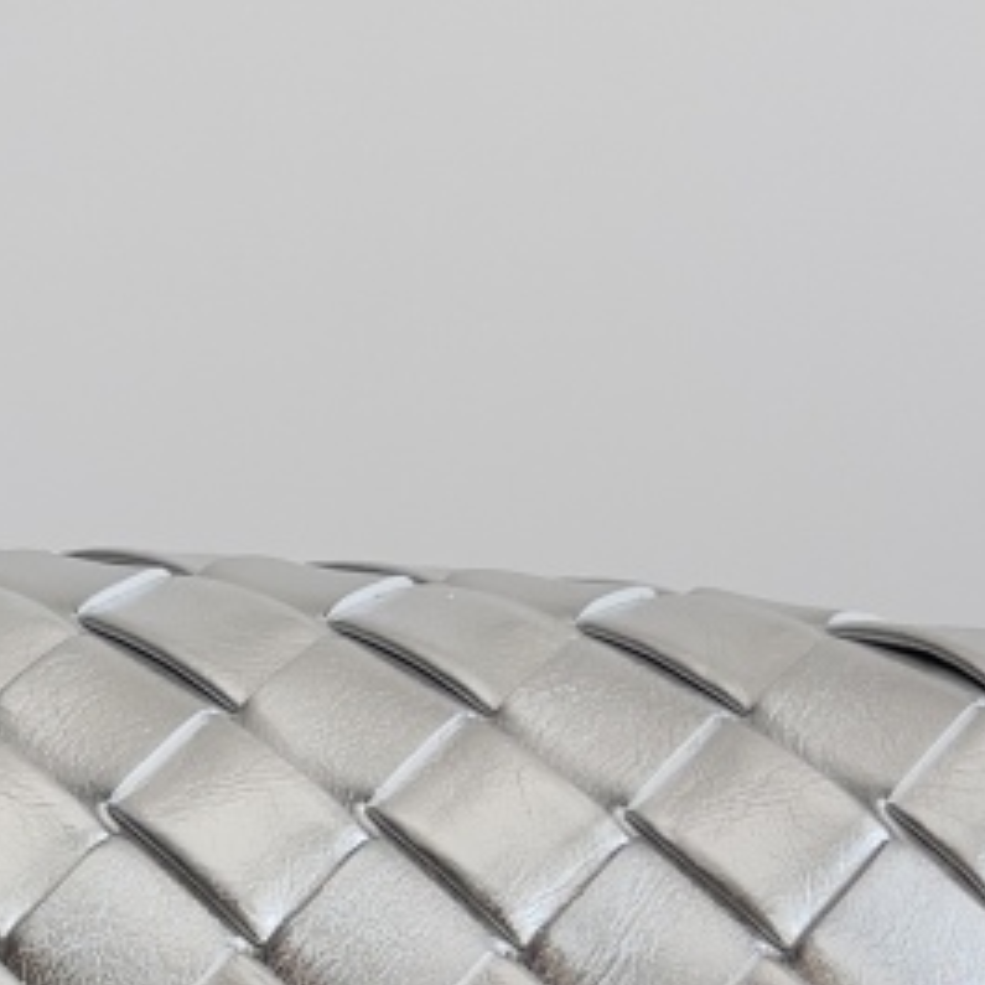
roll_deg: +1.0
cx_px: -513
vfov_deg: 13.7
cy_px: 1007
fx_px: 4024
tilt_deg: -6.2
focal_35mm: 125
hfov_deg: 13.2
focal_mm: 5.1
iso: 32
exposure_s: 1/202
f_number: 1.6
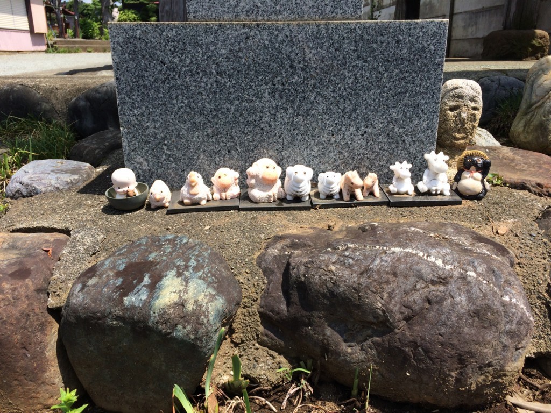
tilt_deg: -22.1
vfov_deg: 48.2
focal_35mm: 29
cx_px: 276
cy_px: 206
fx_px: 462
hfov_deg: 61.7
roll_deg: -0.8
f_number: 2.2
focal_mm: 4.15
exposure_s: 1/1466
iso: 32
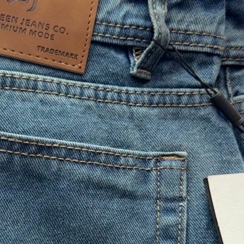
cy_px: 201
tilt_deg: +0.7
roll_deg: +5.7
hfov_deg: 24.5
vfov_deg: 24.5
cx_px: 42
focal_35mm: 69
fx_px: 550
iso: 200
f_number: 1.78
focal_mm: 6.76
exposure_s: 1/100
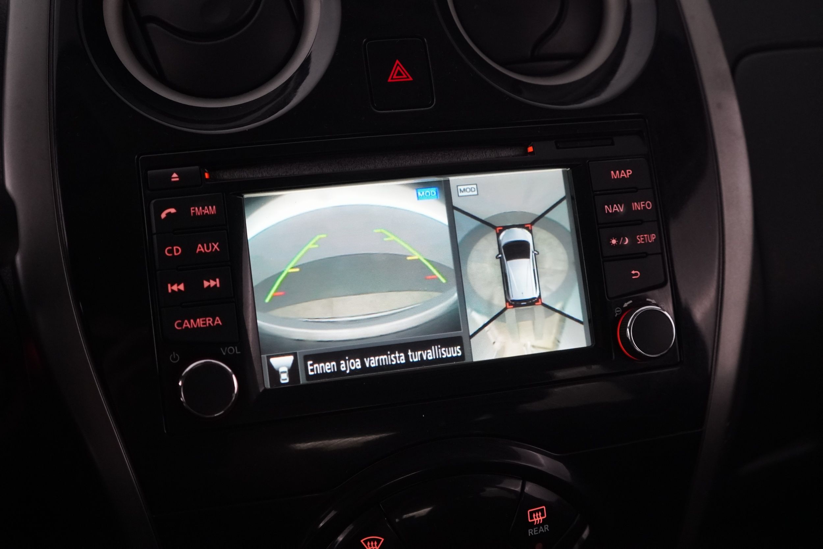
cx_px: 412
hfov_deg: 46.4
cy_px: 274
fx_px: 960
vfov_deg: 31.9
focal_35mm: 42
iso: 5000
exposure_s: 1/60
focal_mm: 28
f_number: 4
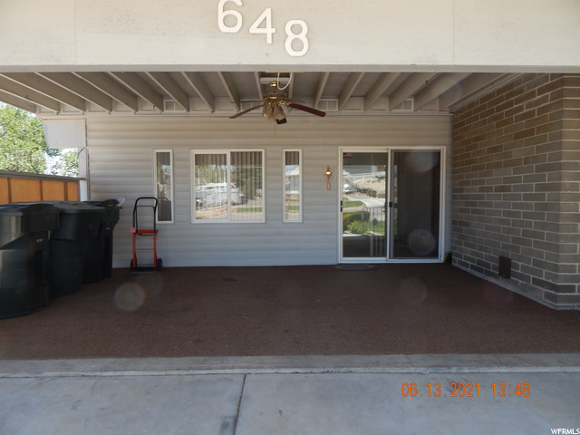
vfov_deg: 58.9
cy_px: 218
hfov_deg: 73.9
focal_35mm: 23
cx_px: 290
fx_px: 385
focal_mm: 4
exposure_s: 1/320
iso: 125
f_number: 3
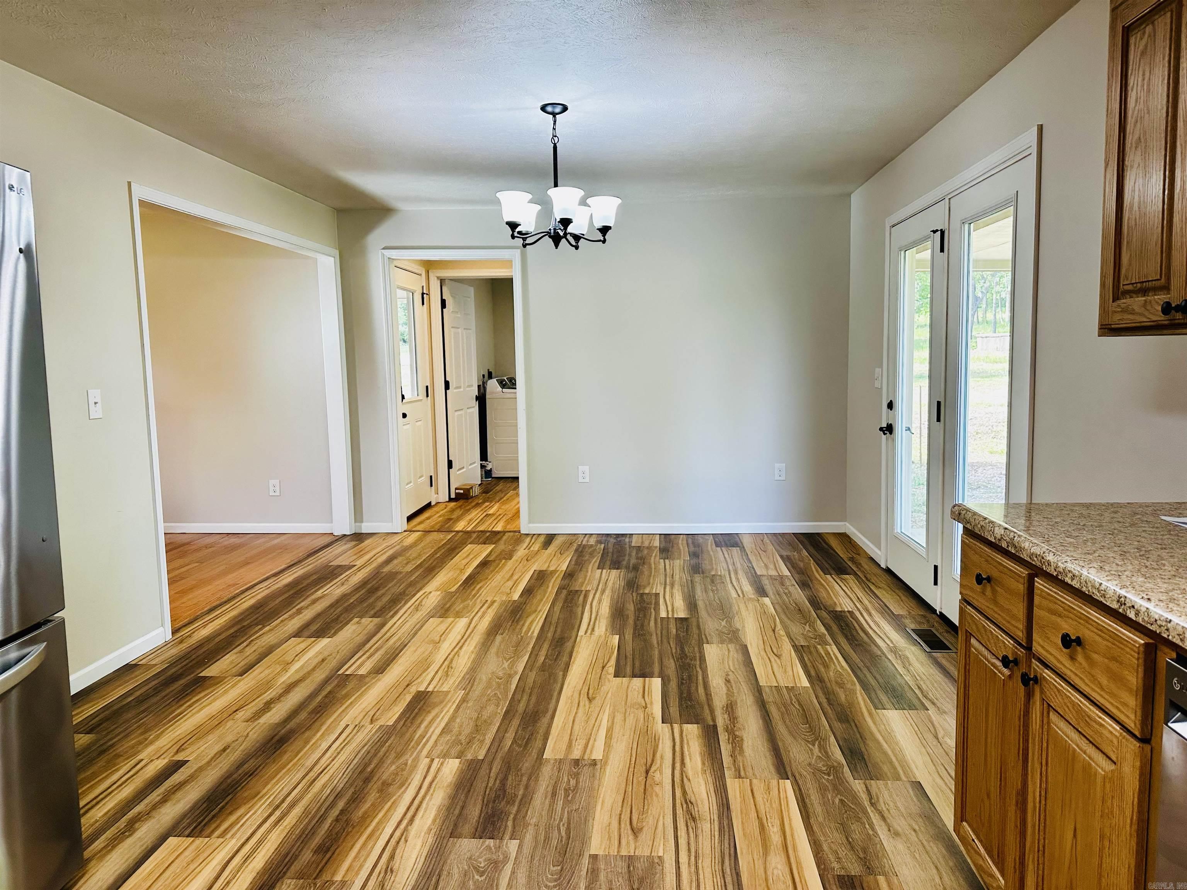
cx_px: 594
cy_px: 445
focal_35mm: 24
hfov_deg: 71.6
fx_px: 823
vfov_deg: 56.8
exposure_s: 1/120
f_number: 1.78
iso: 160
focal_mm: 6.86
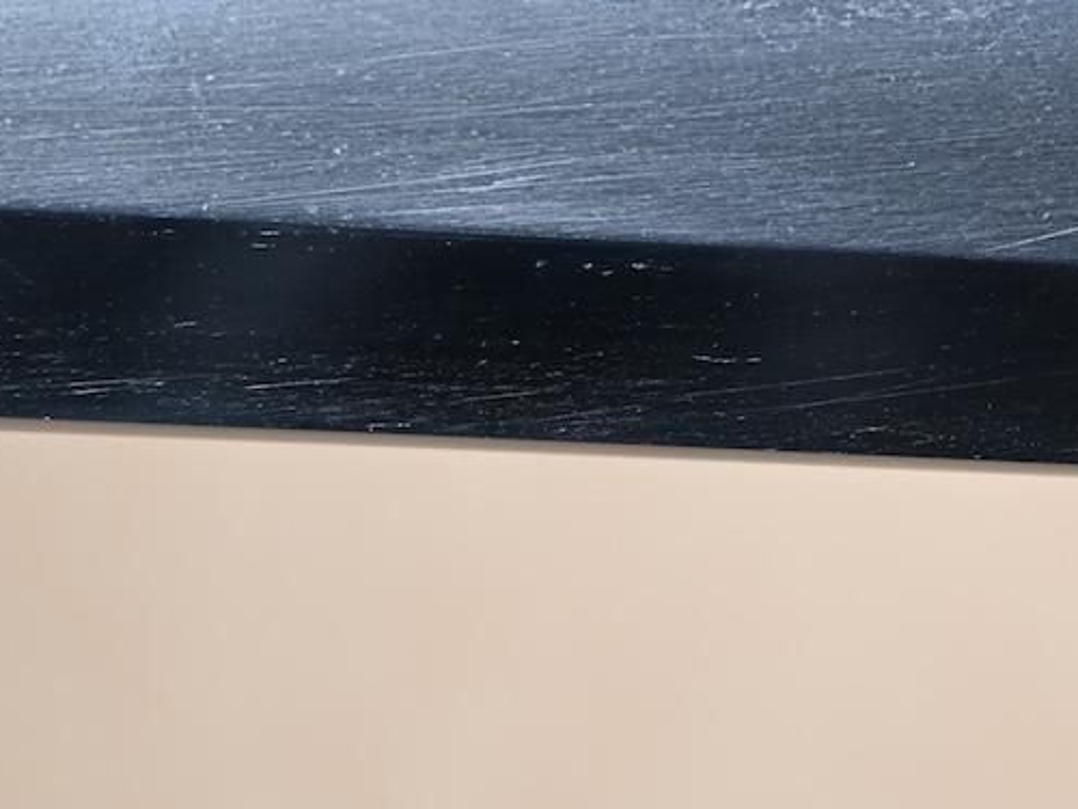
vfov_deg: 6.2
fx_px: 7423
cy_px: 74
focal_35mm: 238
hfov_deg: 8.2
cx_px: 1235
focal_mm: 59
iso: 100
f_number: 5
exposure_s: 1
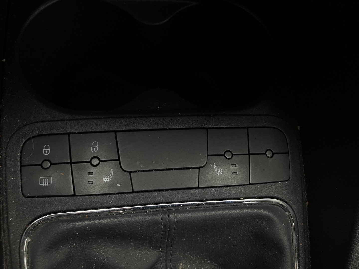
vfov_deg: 49.7
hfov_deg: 63.4
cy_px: 134
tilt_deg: -73.0
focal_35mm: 28
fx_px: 290
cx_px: 180
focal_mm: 3.99
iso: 125
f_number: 1.8
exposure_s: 1/49
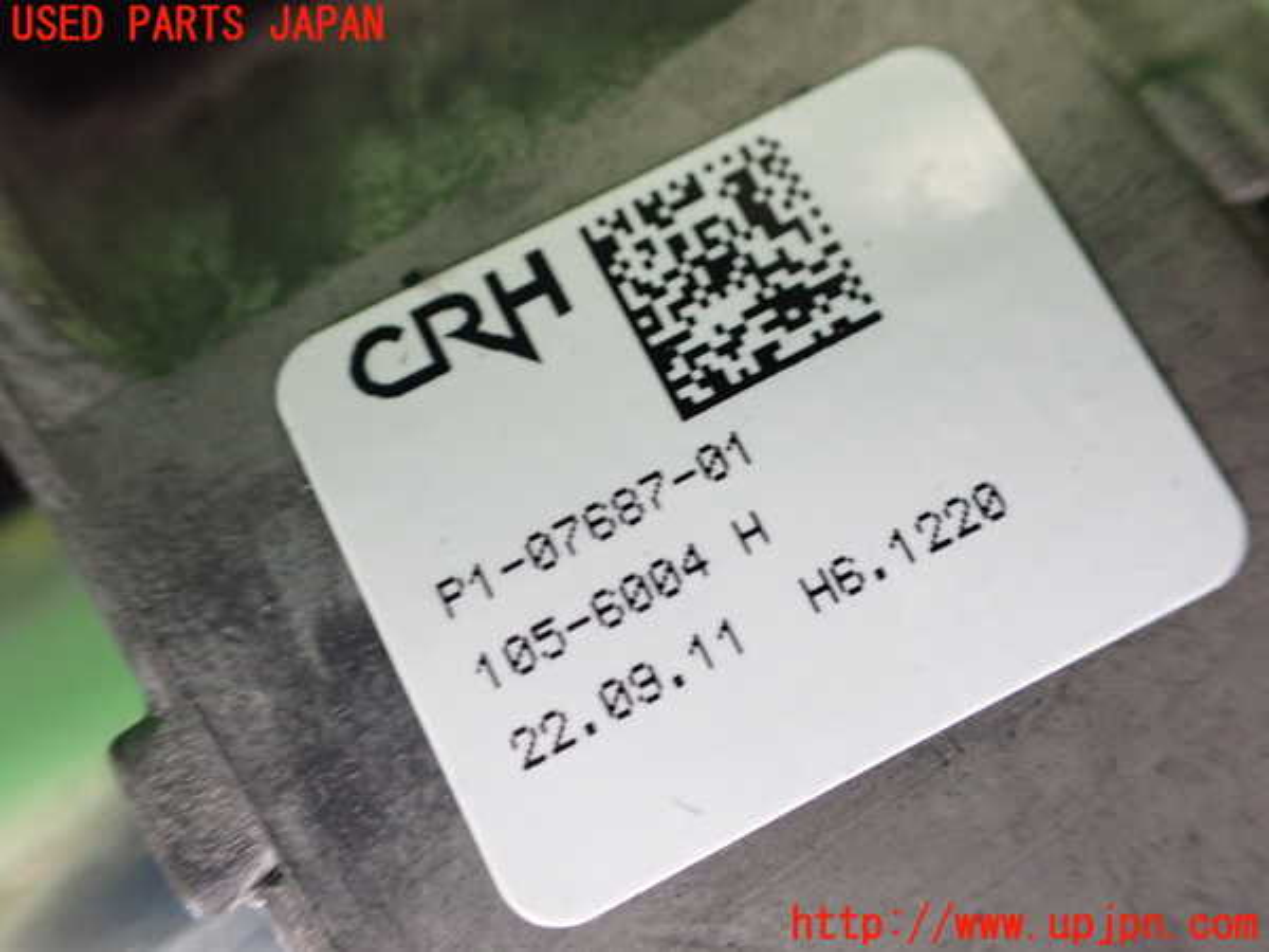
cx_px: 634
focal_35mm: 30
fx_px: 1100
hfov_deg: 60.0
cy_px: 476
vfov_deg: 46.8
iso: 800
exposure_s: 1/100
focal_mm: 5.4
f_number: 2.3
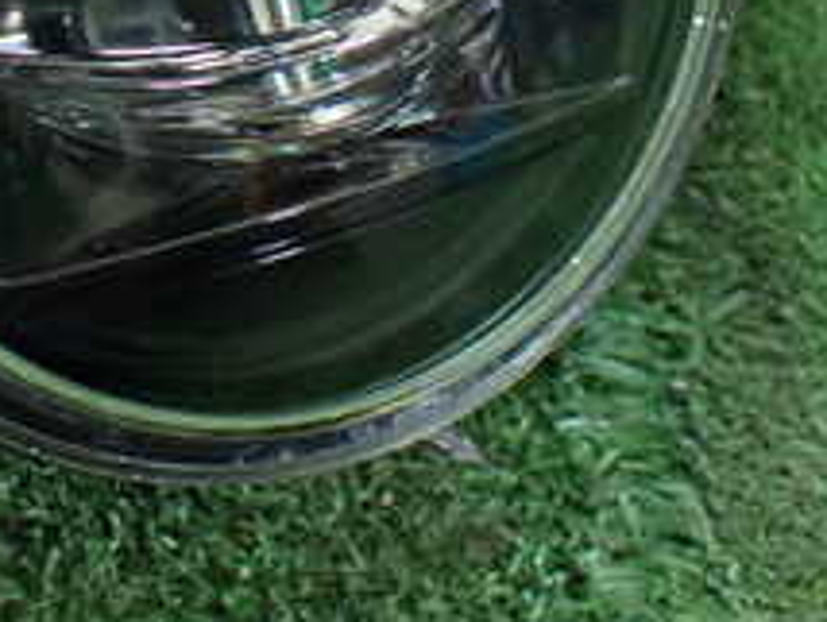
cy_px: -46
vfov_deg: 17.1
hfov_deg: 22.7
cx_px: 73
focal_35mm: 84
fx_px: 2009
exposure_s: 1/80
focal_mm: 5.4
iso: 800
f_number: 2.3
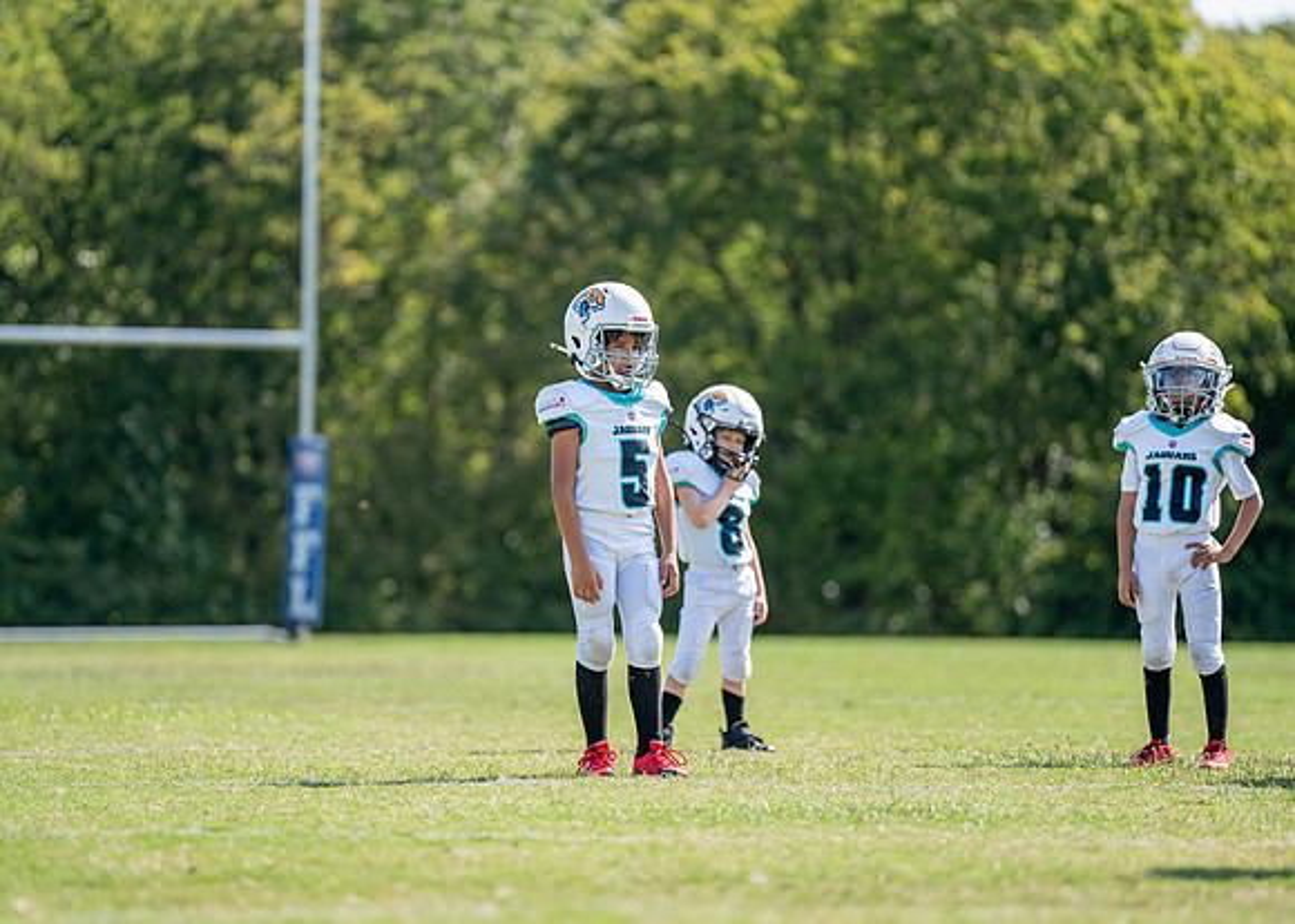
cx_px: 617
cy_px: 512
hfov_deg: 8.6
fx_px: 8628
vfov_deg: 6.1
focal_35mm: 235
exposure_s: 1/2500
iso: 200
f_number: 2.8
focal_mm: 200
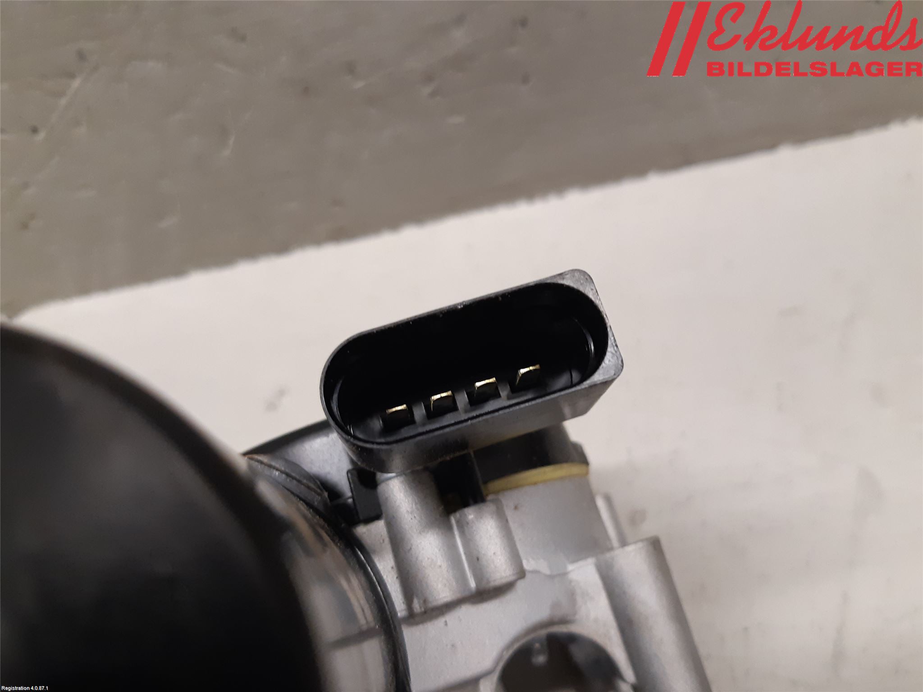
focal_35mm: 26
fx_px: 693
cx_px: 462
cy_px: 346
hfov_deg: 67.3
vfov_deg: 53.1
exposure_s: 1/50
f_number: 1.7
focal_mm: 3.93
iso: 200
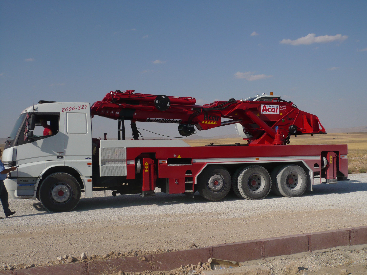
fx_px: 477
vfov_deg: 32.2
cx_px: 184
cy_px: 138
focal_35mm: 45
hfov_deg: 42.1
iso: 100
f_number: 9
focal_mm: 7.5
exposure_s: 1/500
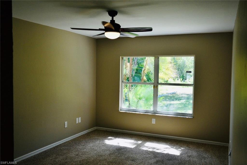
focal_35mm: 34
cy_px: 82
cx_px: 124
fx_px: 237
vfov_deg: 38.3
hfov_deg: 55.1
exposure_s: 1/125
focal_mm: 23
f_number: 5.6
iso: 400
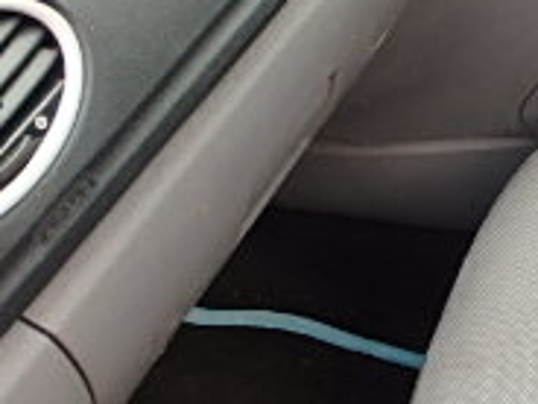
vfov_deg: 19.8
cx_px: 819
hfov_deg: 21.9
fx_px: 1135
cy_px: 53
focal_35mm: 73
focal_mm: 3.7
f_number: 3.5
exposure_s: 1/60
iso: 125
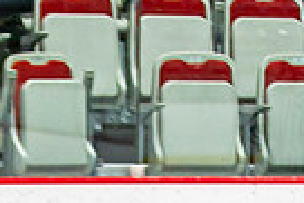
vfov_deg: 1.8
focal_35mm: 744
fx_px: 6289
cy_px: 561
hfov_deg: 2.8
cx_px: -33
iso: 400
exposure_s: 1/640
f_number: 2.8
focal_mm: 95
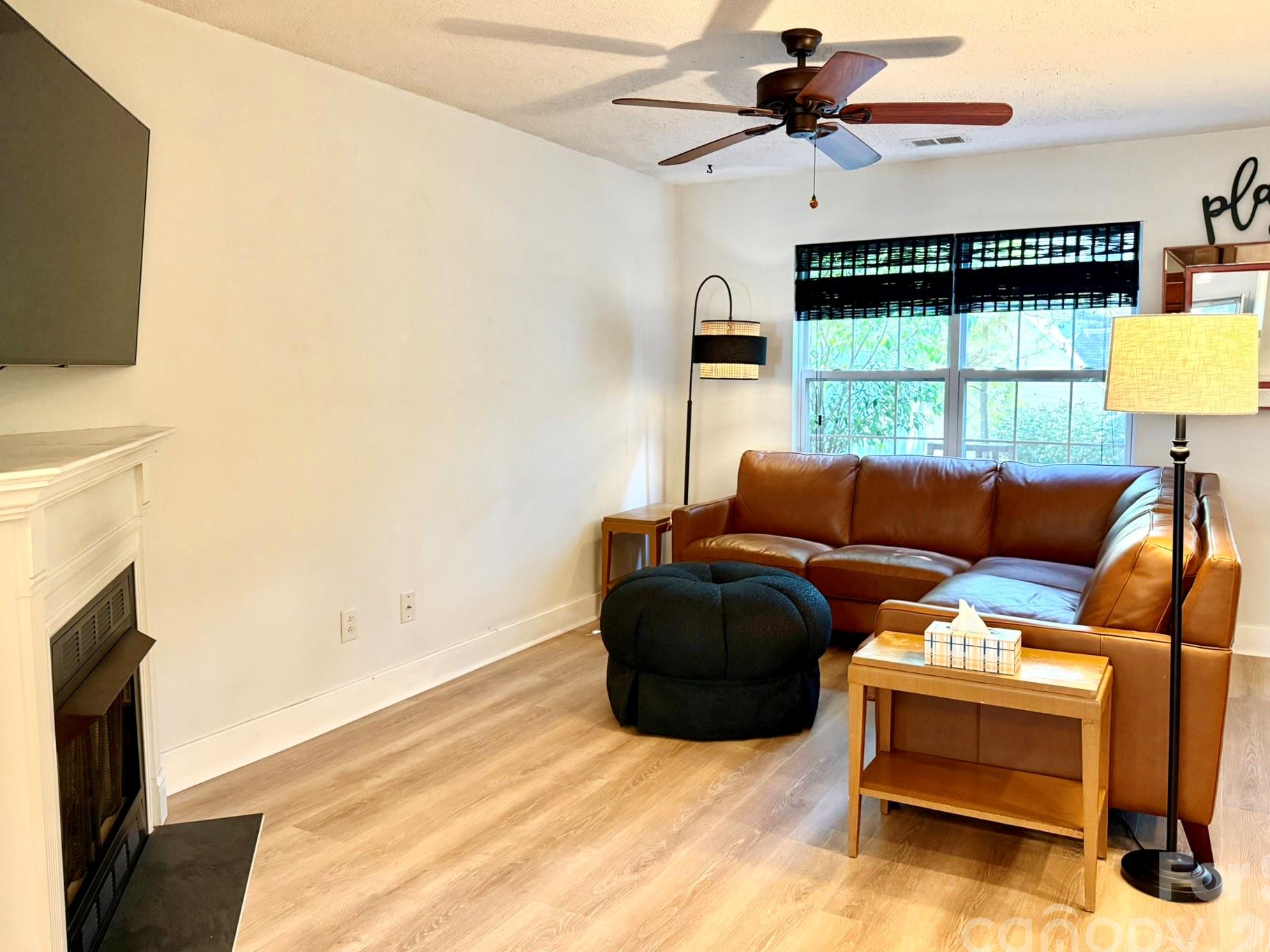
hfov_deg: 65.3
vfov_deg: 51.3
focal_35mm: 27
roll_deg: +0.0
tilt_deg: -6.3
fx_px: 991
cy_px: 453
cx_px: 667
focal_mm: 6.76
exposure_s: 1/120
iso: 400
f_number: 1.78
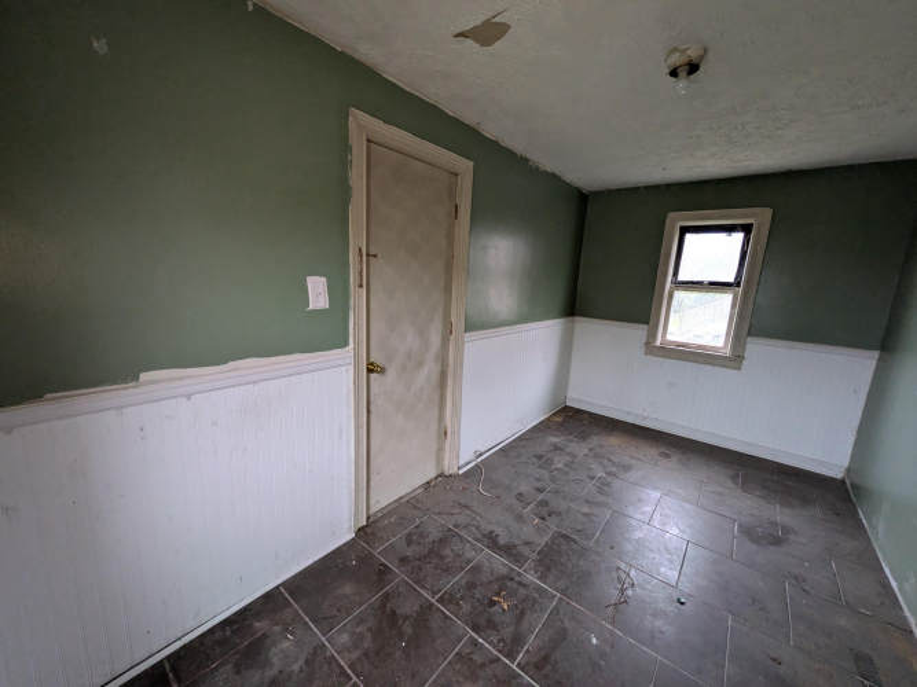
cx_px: 458
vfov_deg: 85.7
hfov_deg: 102.1
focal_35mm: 14
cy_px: 344
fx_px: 371
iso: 244
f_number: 2.2
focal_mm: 1.83
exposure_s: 1/50
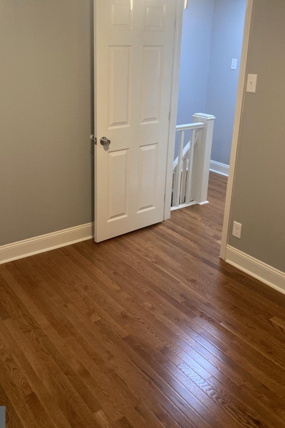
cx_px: 111
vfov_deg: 55.6
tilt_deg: -17.4
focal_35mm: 34
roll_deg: -1.5
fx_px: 404
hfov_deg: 38.7
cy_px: 183
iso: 200
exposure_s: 1/60
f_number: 1.8
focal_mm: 3.99
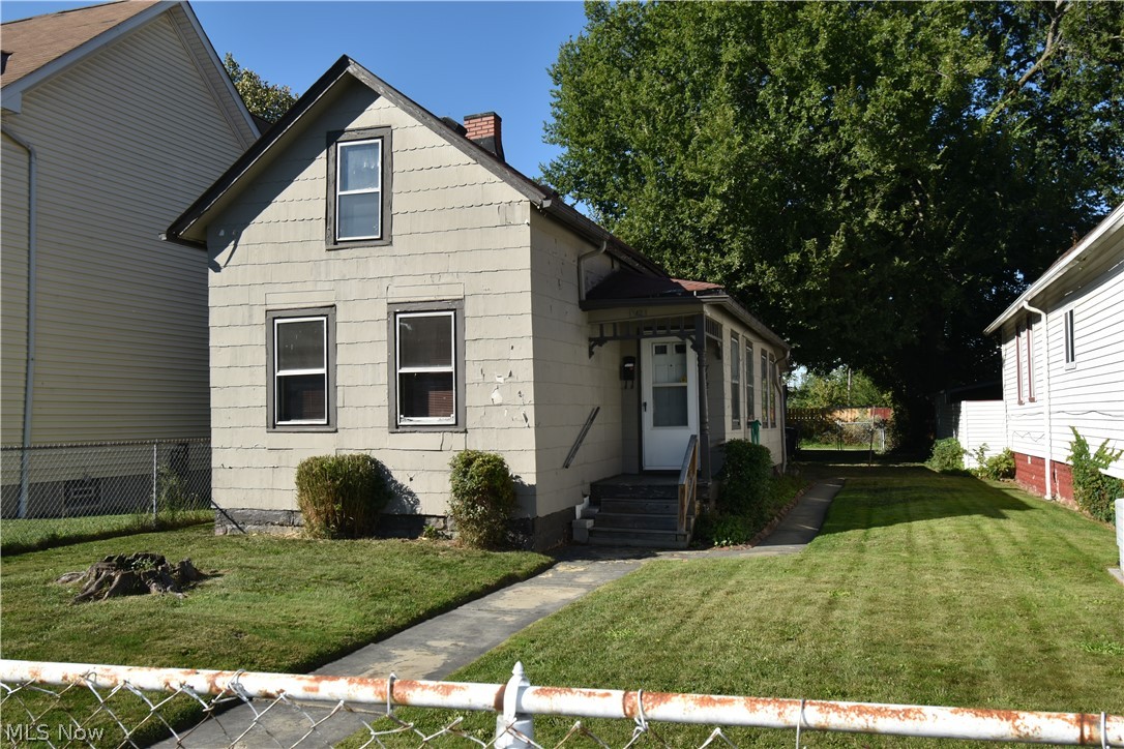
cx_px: 562
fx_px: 937
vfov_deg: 43.6
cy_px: 374
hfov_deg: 61.9
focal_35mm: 30
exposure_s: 1/200
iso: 100
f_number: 9
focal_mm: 20
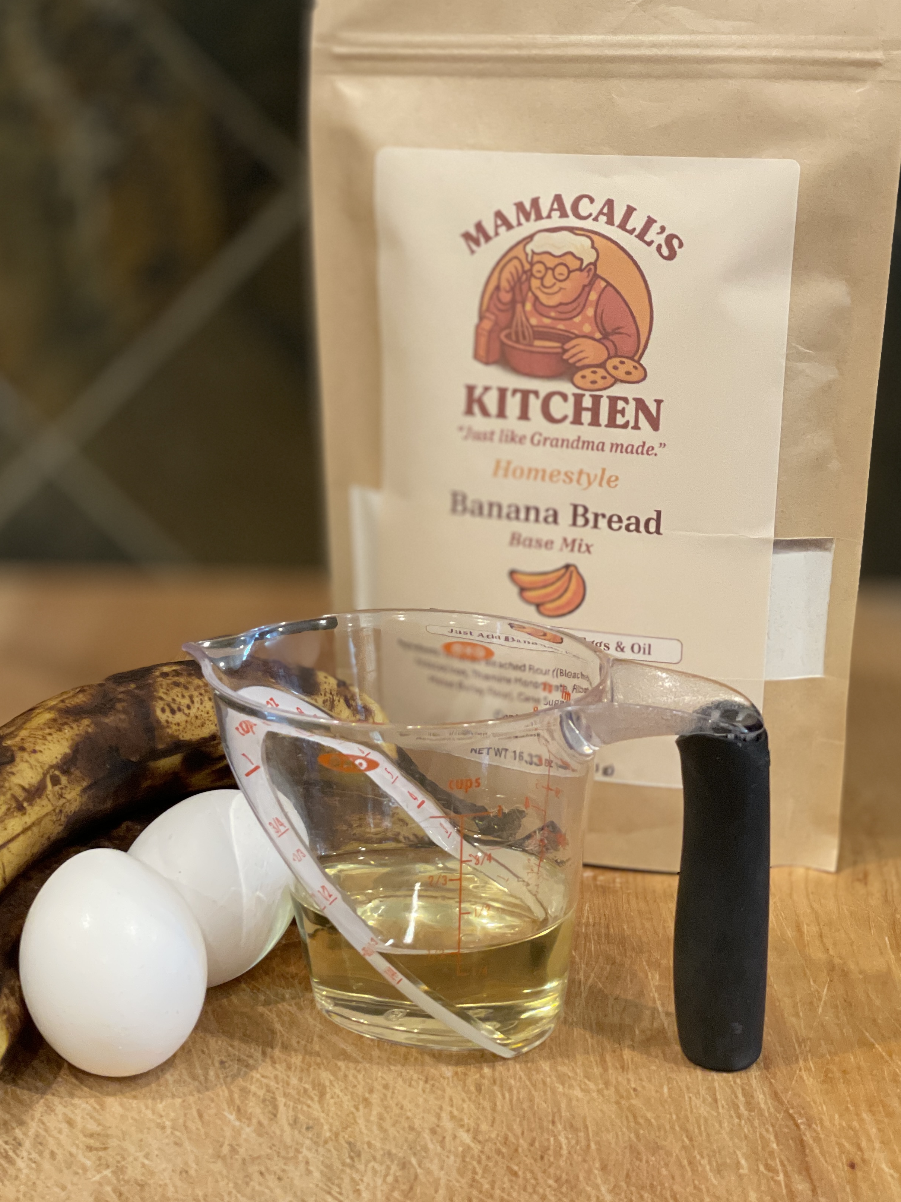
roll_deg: +0.3
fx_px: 2256
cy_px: 535
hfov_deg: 22.6
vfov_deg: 29.8
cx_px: 365
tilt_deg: -14.3
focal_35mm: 65
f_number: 2
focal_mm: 6
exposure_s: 1/60
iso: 160
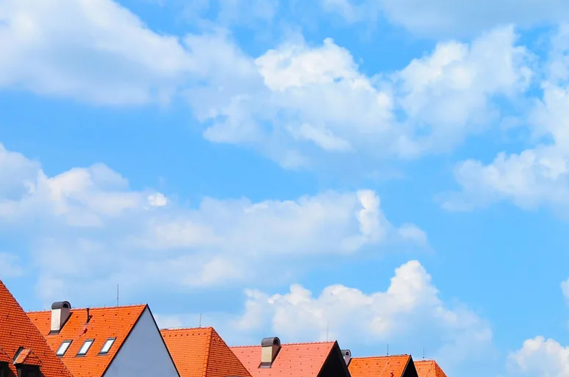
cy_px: 289
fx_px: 1388
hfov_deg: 22.3
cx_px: 561
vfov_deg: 15.4
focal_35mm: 88
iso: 200
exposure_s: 1/400
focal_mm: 28
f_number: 11
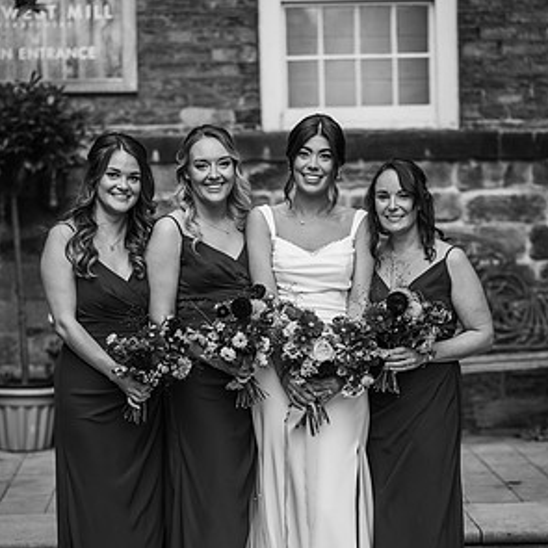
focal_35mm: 110
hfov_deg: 15.8
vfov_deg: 15.8
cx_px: 274
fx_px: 1970
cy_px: 342
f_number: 2.2
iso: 100
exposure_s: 1/1000
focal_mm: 85
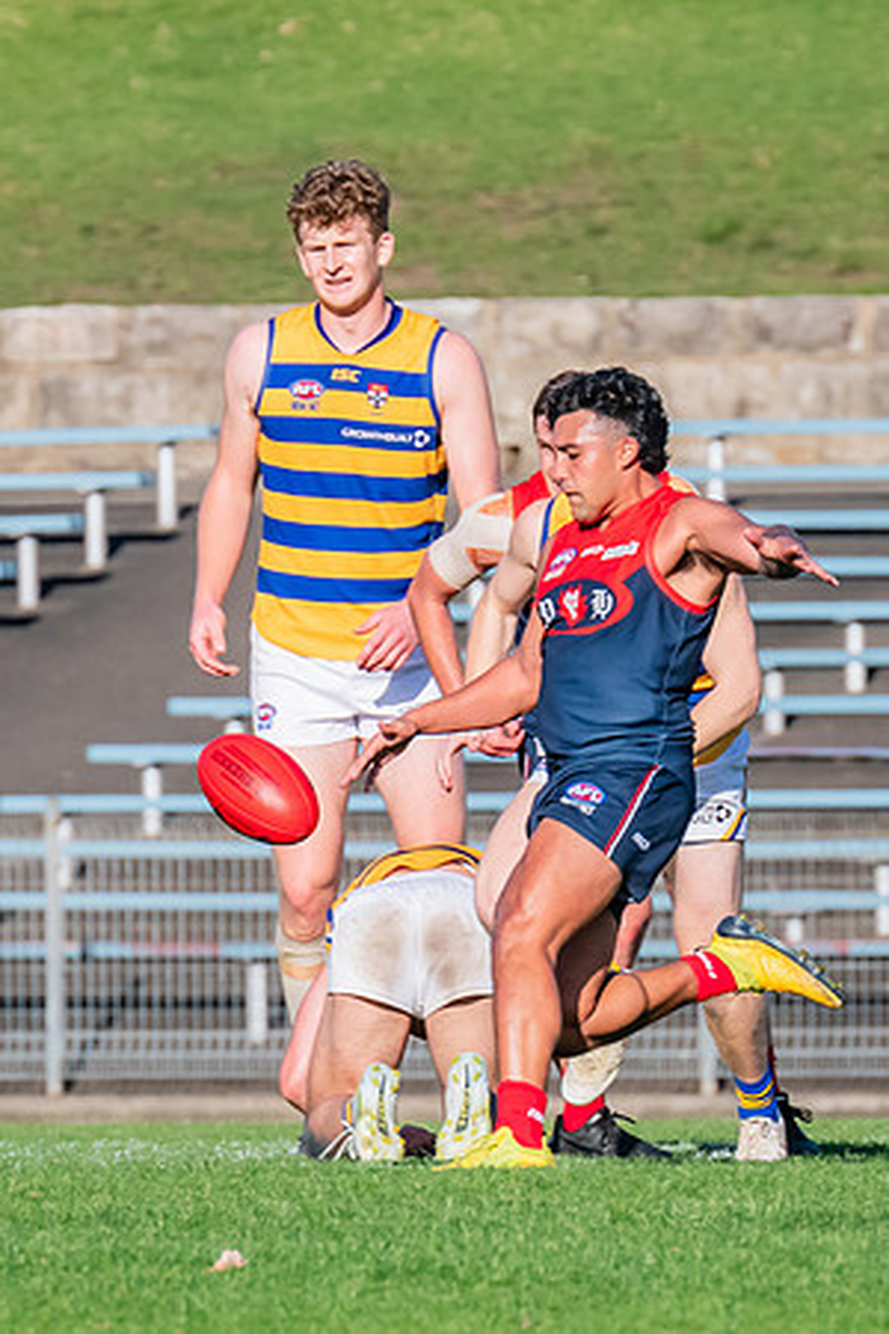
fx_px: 42816
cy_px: 719
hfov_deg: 1.2
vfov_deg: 1.8
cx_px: 749
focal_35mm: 1156
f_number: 9
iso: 800
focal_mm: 420
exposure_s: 1/1600
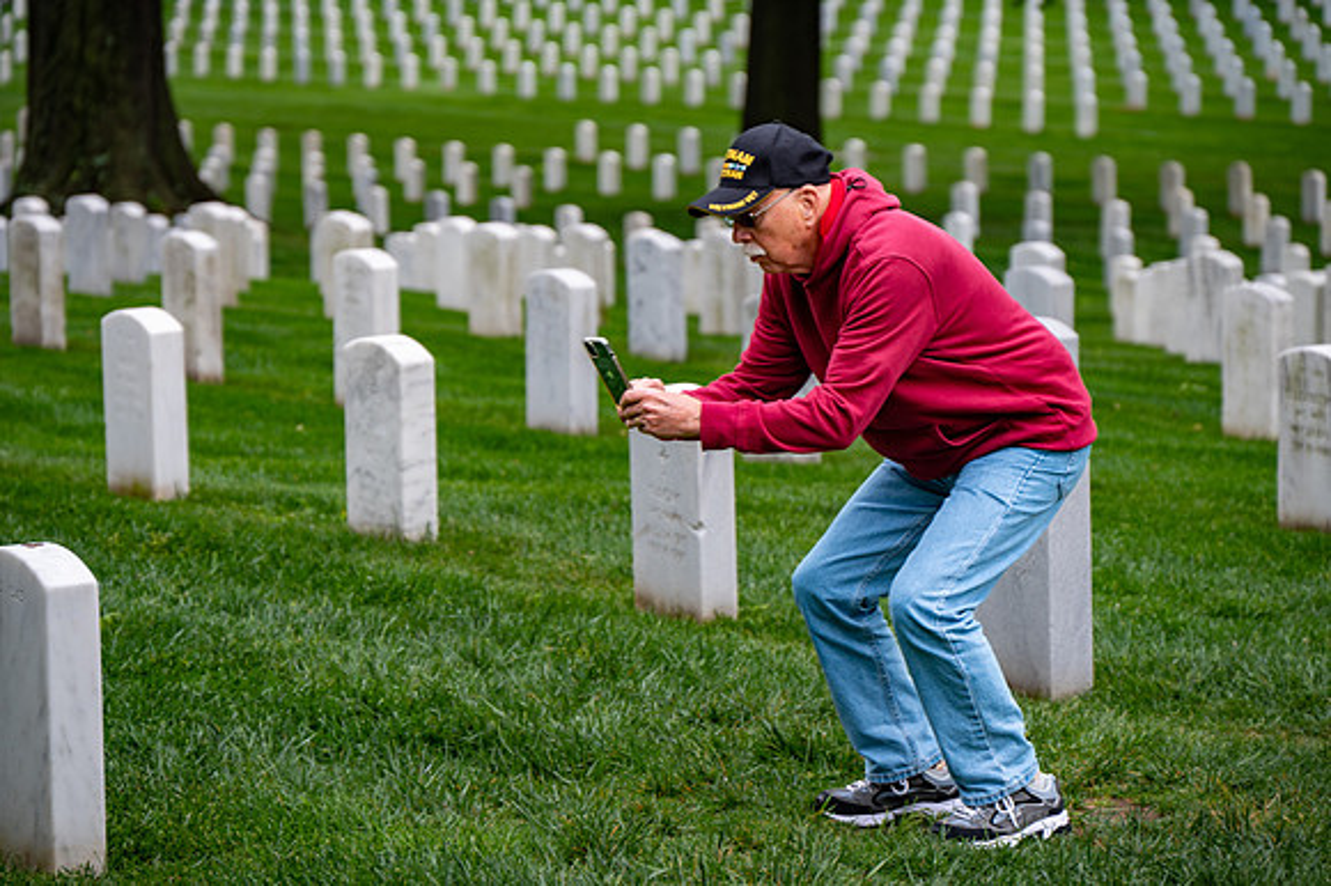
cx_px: 666
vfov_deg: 8.8
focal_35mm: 155
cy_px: 443
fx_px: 5727
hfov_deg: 13.3
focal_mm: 155
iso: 160
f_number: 6.3
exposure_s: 1/100
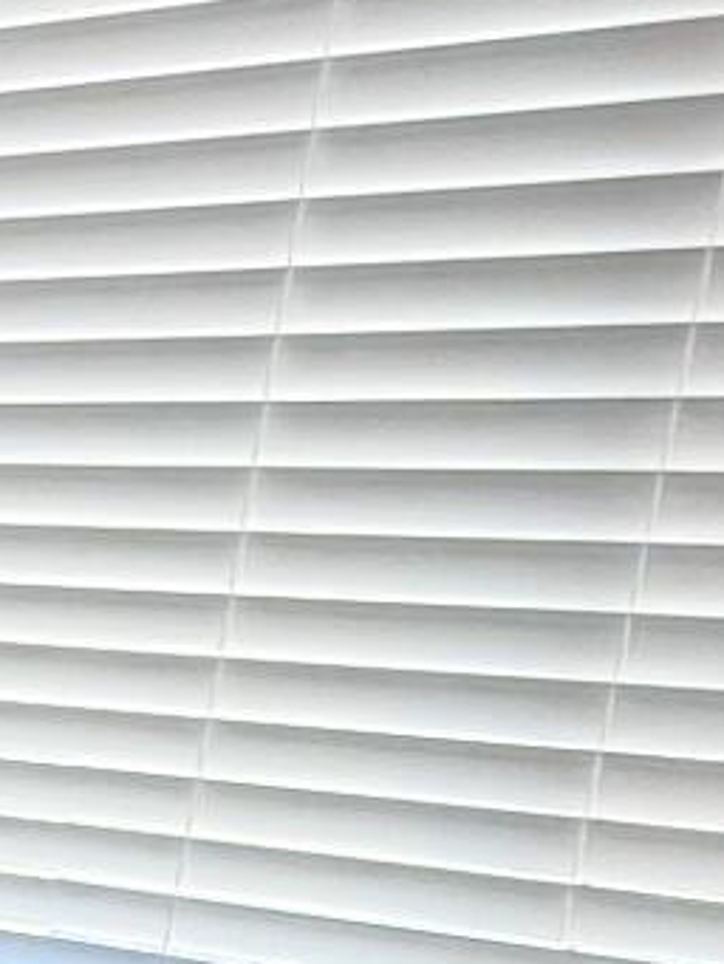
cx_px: -1143
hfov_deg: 12.7
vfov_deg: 22.3
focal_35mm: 82
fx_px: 2285
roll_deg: -1.1
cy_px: 1111
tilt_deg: -13.9
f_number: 2.2
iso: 250
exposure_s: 1/120
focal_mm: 2.22
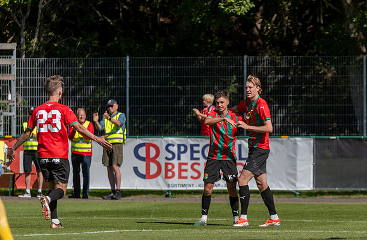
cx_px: 246
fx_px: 3306
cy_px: 164
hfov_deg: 6.4
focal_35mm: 326
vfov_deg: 4.2
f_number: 3.5
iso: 200
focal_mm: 150
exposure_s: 1/2000
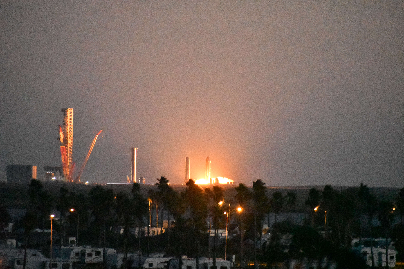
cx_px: 202
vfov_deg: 3.1
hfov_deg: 4.6
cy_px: 134
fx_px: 5050
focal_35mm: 450
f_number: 6.3
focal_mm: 300
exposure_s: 1/320
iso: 51200
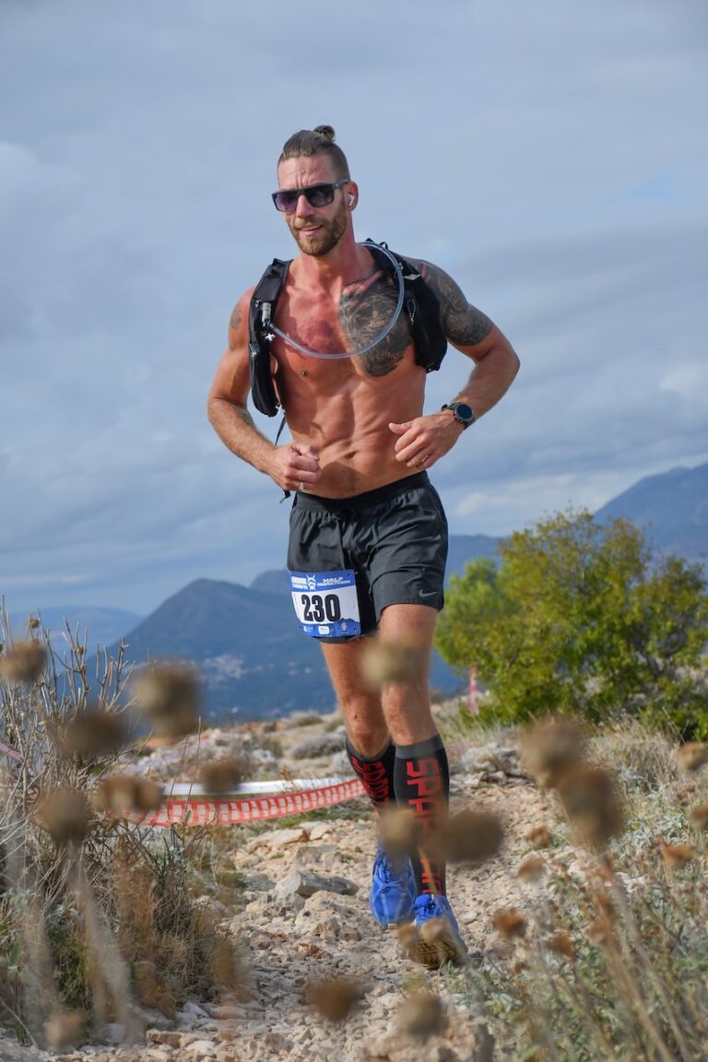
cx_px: 354
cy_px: 531
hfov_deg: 14.7
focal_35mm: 93
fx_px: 2743
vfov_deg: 21.9
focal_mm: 62
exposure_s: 1/6400
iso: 1000
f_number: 5
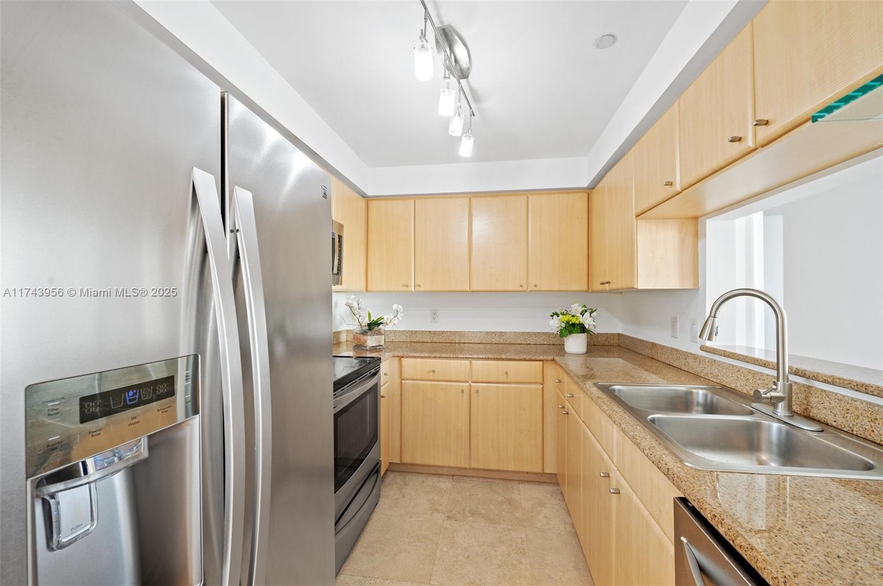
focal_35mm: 14
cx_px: 442
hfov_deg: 104.3
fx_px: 343
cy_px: 293
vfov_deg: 81.1
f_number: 8
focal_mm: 14
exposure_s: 1/1.67
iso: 200
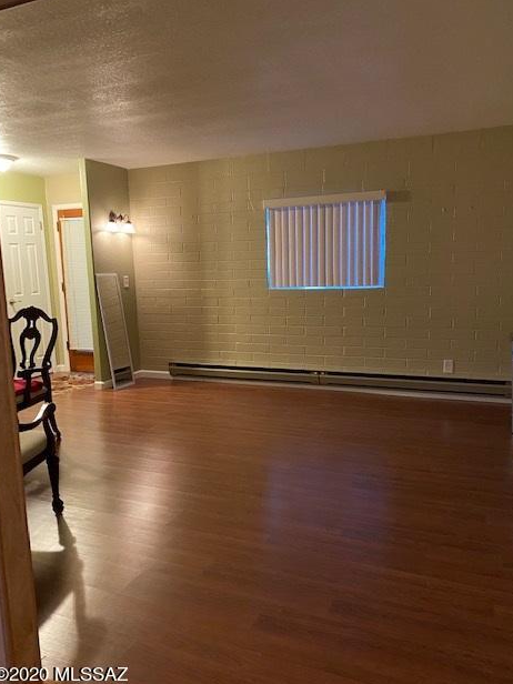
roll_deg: +2.9
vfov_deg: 65.3
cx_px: 254
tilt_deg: -7.6
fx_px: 534
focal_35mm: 27
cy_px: 349
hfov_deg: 51.4
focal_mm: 4.25
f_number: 1.8
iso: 500
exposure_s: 1/30
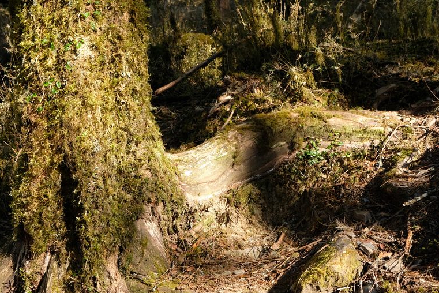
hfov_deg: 42.2
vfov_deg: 29.3
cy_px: 136
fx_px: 561
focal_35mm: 46
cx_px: 152
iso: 500
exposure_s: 1/105
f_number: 8
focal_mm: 23
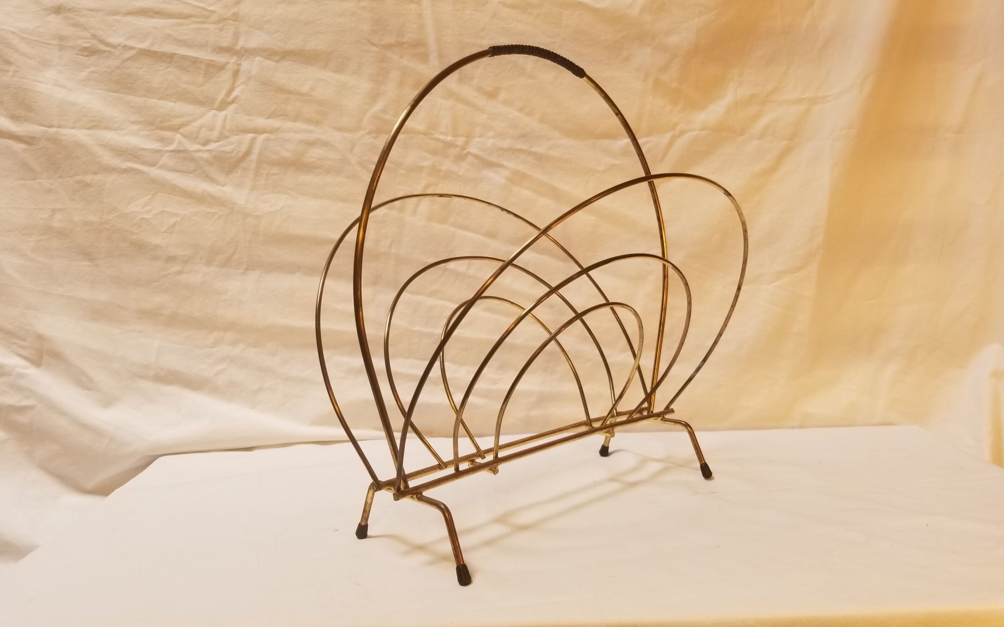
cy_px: 295
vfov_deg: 44.5
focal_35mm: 28
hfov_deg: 66.5
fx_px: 766
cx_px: 509
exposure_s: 1/165
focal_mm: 4.25
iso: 50
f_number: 1.7
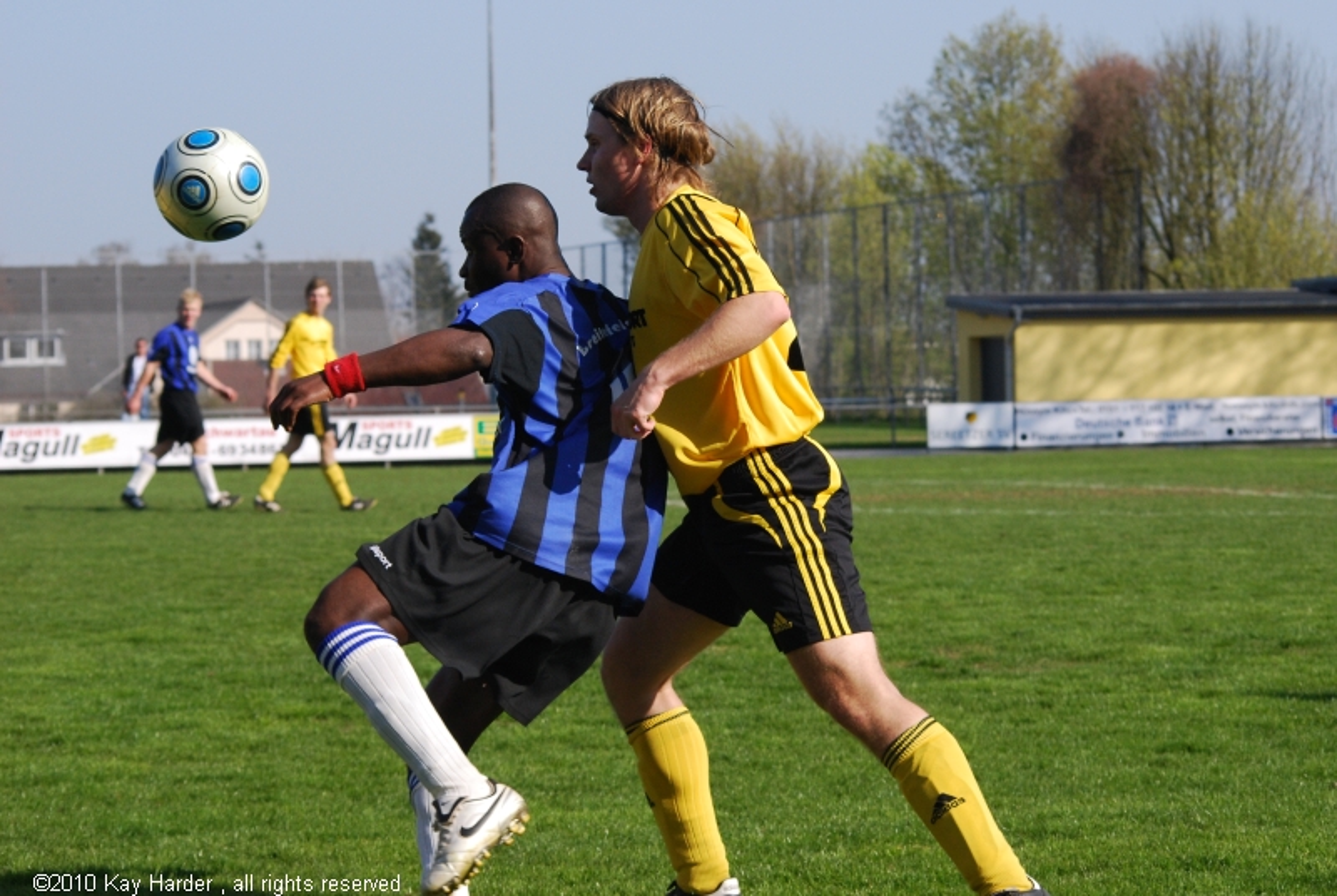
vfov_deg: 13.1
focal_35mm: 105
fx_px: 3905
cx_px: 668
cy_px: 448
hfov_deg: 19.4
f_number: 7.1
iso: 400
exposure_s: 1/1000
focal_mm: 70
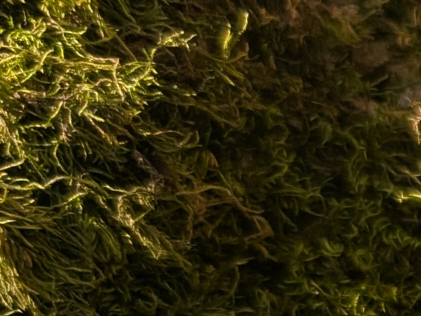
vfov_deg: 11.3
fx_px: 1472
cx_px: 908
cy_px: 599
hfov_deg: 13.4
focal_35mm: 121
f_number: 1.68
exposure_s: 1/265
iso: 20
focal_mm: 6.9
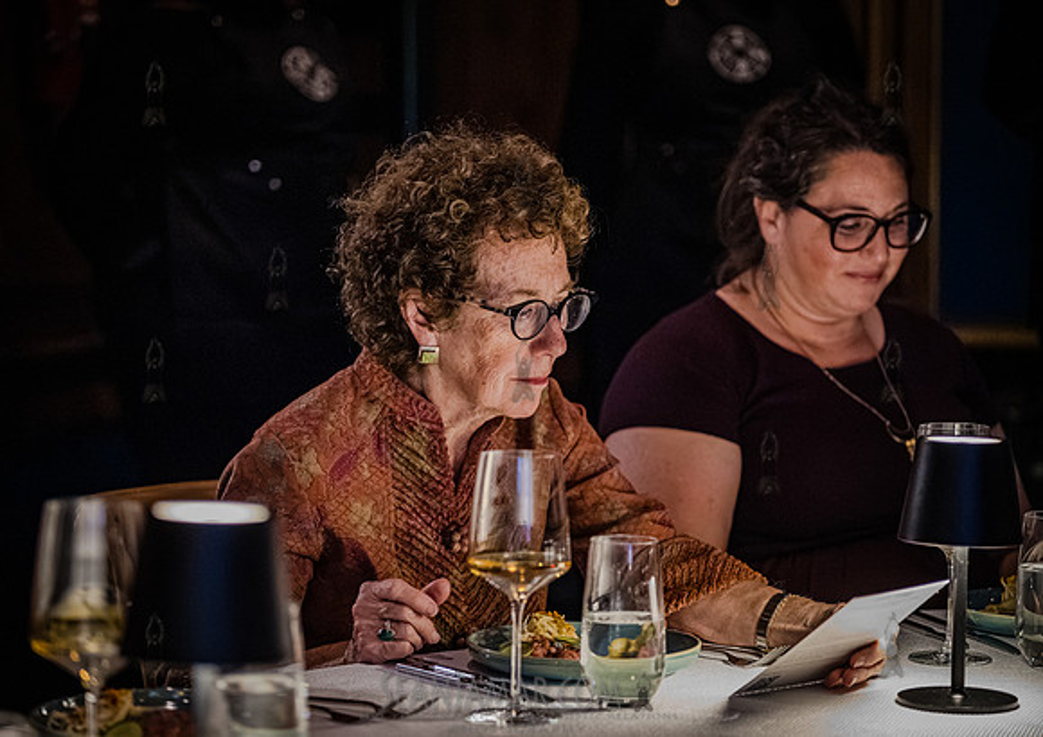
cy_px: 368
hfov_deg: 22.8
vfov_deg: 16.3
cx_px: 490
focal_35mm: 87
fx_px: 2582
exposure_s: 1/160
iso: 12800
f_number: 2.8
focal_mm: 84
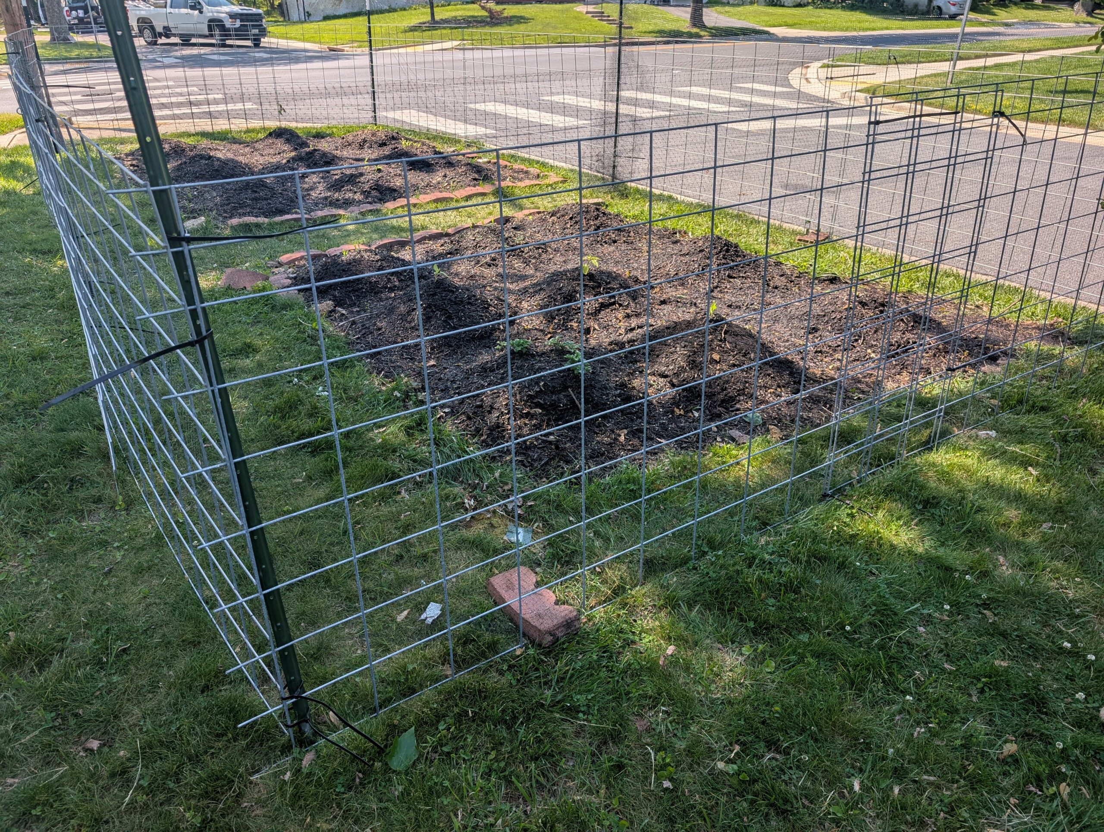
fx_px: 767
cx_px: 552
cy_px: 416
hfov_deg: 71.5
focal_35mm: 24
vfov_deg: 56.9
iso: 17
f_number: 1.68
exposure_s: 1/464
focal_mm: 6.9
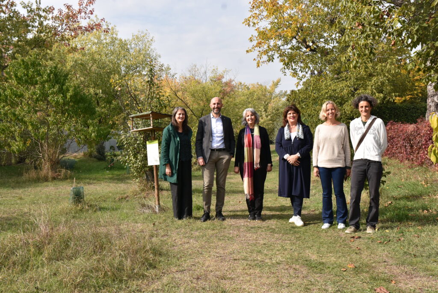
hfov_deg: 49.5
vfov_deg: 34.3
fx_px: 475
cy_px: 146
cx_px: 219
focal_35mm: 39
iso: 250
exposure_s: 1/500
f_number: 8
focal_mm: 26
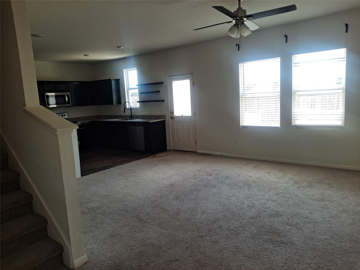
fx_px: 260
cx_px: 180
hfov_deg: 69.4
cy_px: 135
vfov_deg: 54.9
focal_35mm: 25
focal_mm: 4.6
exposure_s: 1/50
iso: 40
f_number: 2
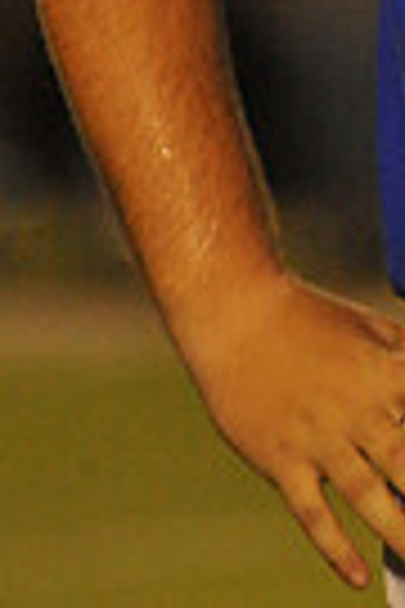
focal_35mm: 2574
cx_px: 680
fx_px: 43433
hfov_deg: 0.5
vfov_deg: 0.8
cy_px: -667
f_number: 6.3
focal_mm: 600
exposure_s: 1/200
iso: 5000
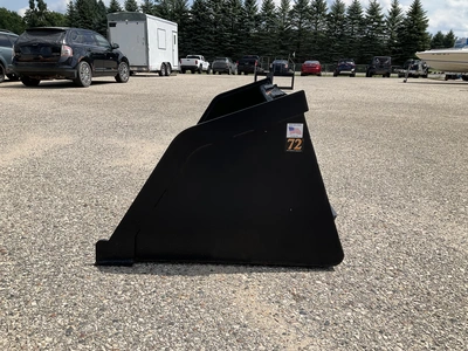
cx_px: 234
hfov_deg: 61.7
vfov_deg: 48.2
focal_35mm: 29
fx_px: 392
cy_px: 176
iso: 25
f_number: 1.8
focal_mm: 3
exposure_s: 1/2538
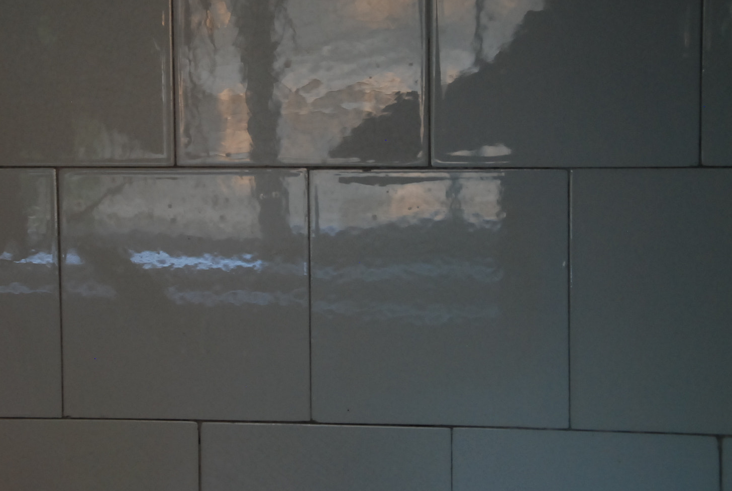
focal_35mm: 90
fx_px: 1826
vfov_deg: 15.3
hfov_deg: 22.7
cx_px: 330
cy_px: 171
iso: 800
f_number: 4.8
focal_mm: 45
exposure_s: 1/30
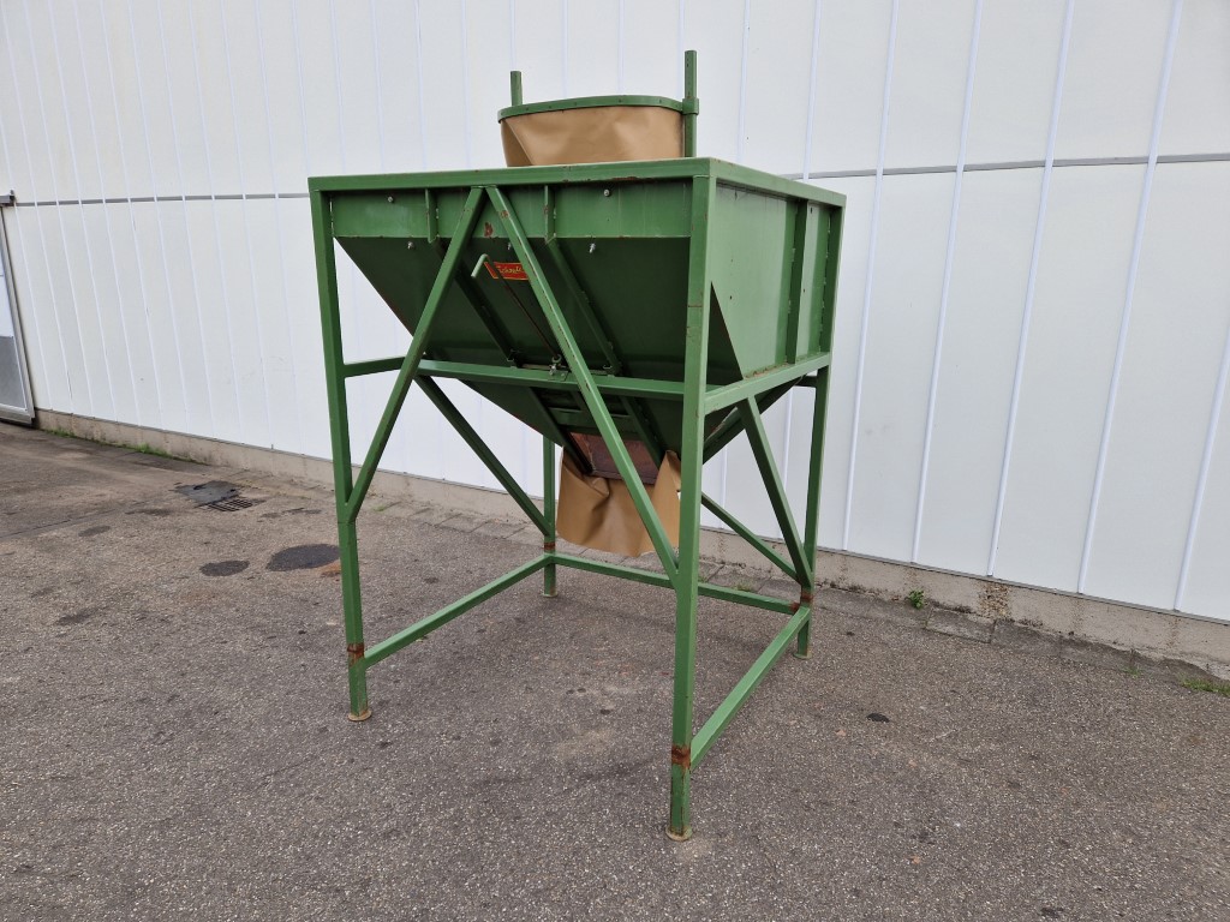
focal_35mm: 23
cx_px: 615
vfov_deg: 58.9
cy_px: 461
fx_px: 817
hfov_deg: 73.9
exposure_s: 1/182
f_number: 1.8
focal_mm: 5.4
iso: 50
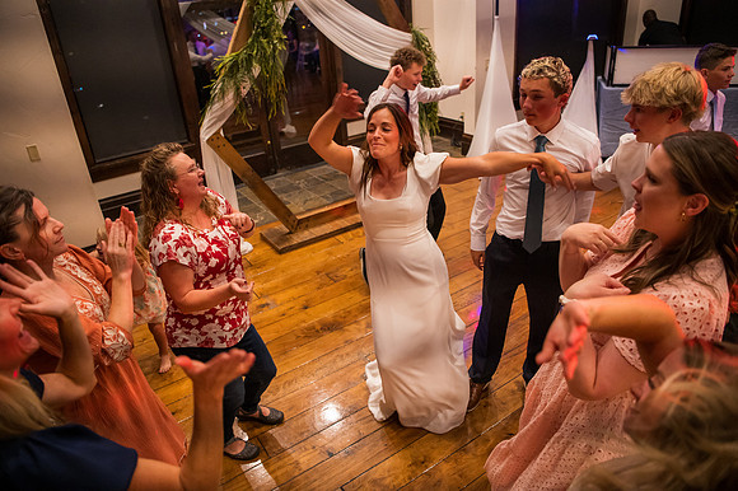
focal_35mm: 24
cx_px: 369
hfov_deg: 73.8
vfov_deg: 53.1
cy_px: 246
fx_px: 492
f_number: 2.8
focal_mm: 24
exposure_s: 1/200
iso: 6400
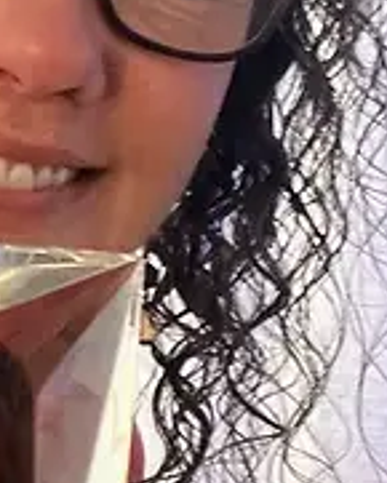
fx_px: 1388
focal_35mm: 97
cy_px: 267
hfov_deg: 15.1
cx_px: -136
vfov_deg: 19.7
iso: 800
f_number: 2.2
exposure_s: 1/20
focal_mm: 2.71
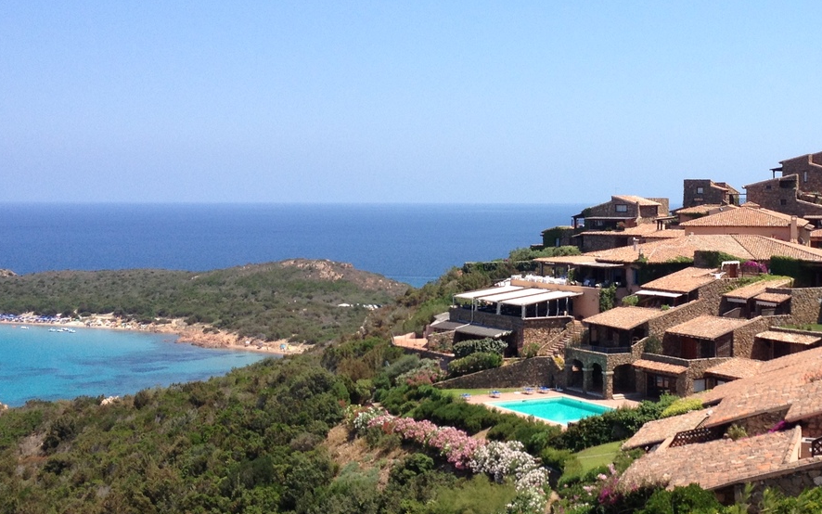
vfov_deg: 19.4
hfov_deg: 30.0
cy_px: 234
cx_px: 634
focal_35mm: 67
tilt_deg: -4.1
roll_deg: +0.0
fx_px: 1501
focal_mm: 4.28
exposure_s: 1/1381
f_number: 2.4
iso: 50
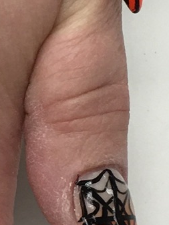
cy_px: 106
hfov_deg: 8.1
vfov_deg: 11.2
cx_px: -149
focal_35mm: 176
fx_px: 1145
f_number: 2.2
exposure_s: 1/30
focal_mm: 4.15
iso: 32
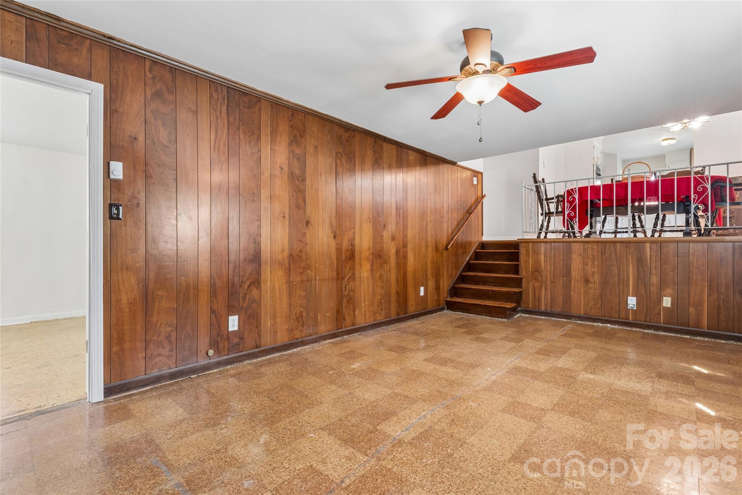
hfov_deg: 94.6
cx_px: 371
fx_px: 342
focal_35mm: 17
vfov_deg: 71.7
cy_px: 248
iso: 200
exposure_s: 1.6
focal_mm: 16.6
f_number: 13
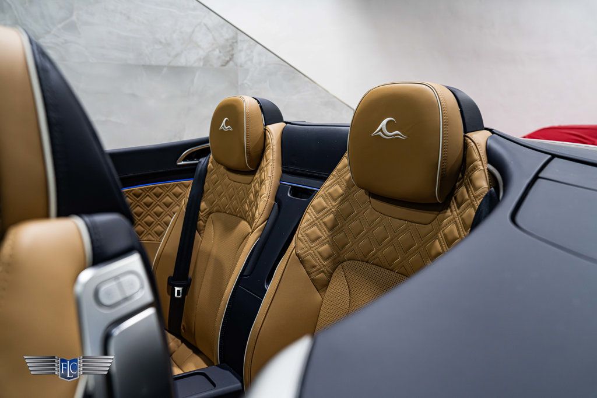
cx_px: 298
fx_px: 431
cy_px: 199
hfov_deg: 69.4
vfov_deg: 49.6
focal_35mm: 26
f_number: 4.5
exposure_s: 1/80
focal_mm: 26
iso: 1600
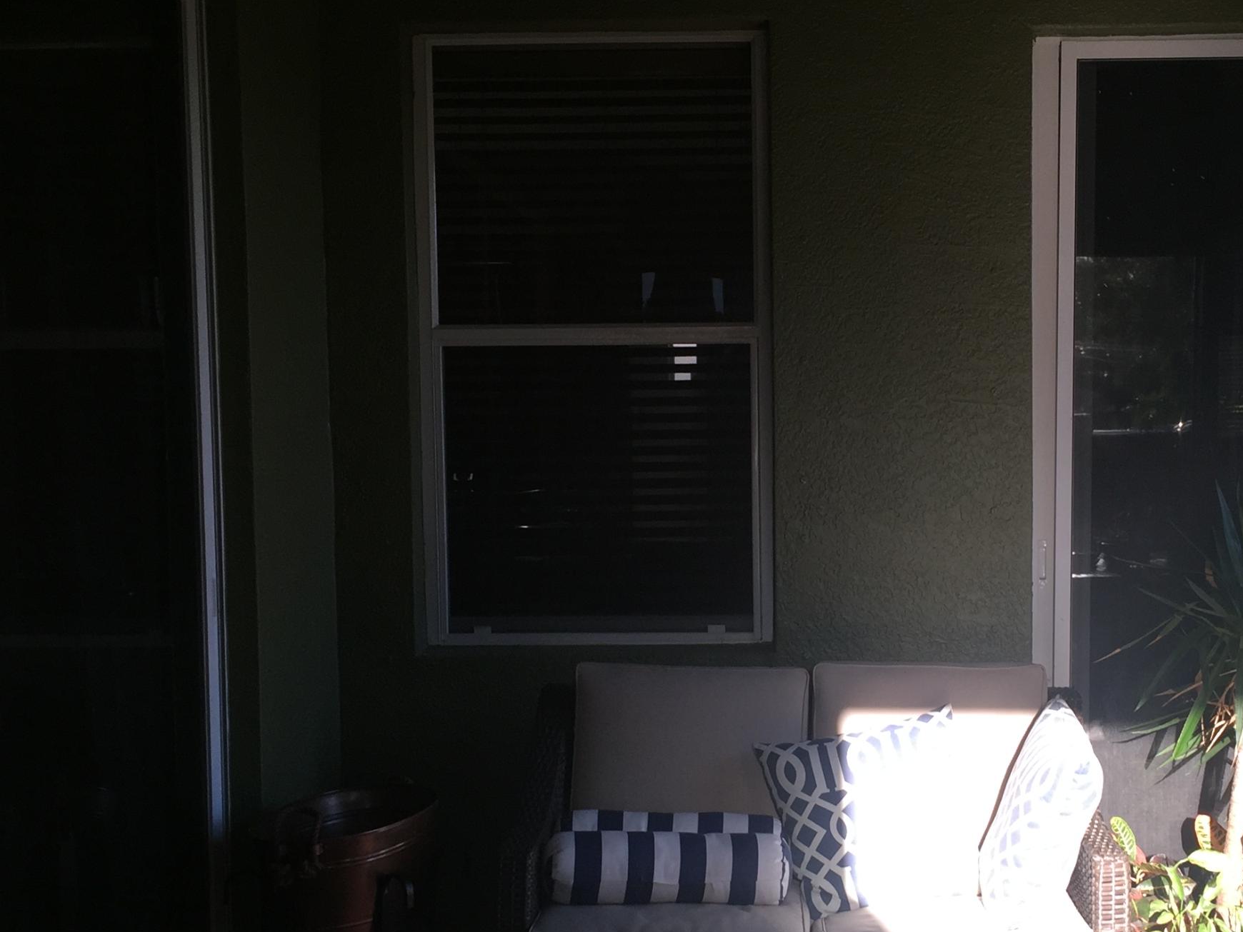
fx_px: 1795
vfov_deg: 29.0
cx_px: 832
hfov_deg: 37.8
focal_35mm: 50
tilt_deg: -5.5
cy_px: 562
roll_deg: +0.4
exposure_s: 1/120
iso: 32
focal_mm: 4.15
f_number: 2.2
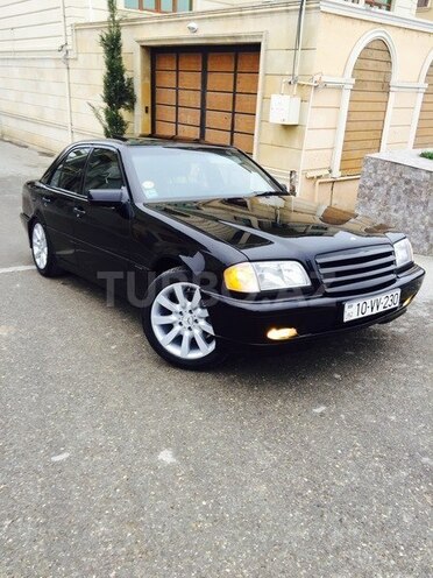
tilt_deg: -22.6
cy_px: 289
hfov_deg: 48.2
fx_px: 484
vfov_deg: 61.7
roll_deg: -4.0
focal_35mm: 29
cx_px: 216
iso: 50
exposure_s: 1/100
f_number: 2.2
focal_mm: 4.15
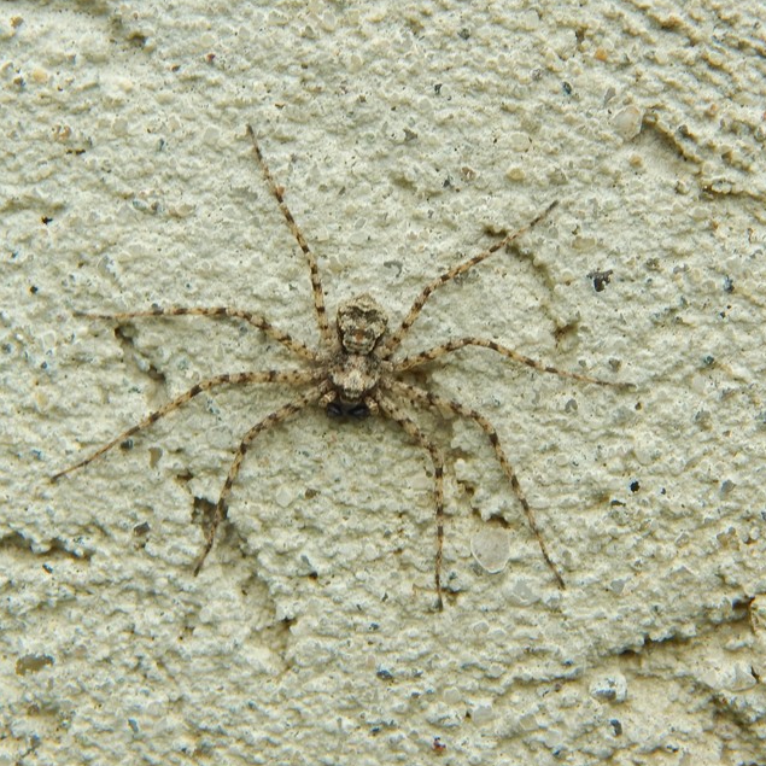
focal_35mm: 101
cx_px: 359
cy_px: 384
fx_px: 2529
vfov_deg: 17.2
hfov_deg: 17.2
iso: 125
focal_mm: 15.3
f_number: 4.3
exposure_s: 1/60
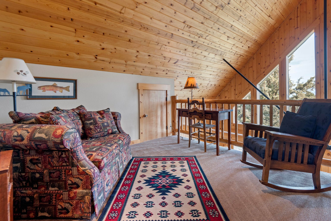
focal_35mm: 16
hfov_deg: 96.7
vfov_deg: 73.8
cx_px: 166
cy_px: 110
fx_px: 147
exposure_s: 1/13
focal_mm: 16
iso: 200
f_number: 8
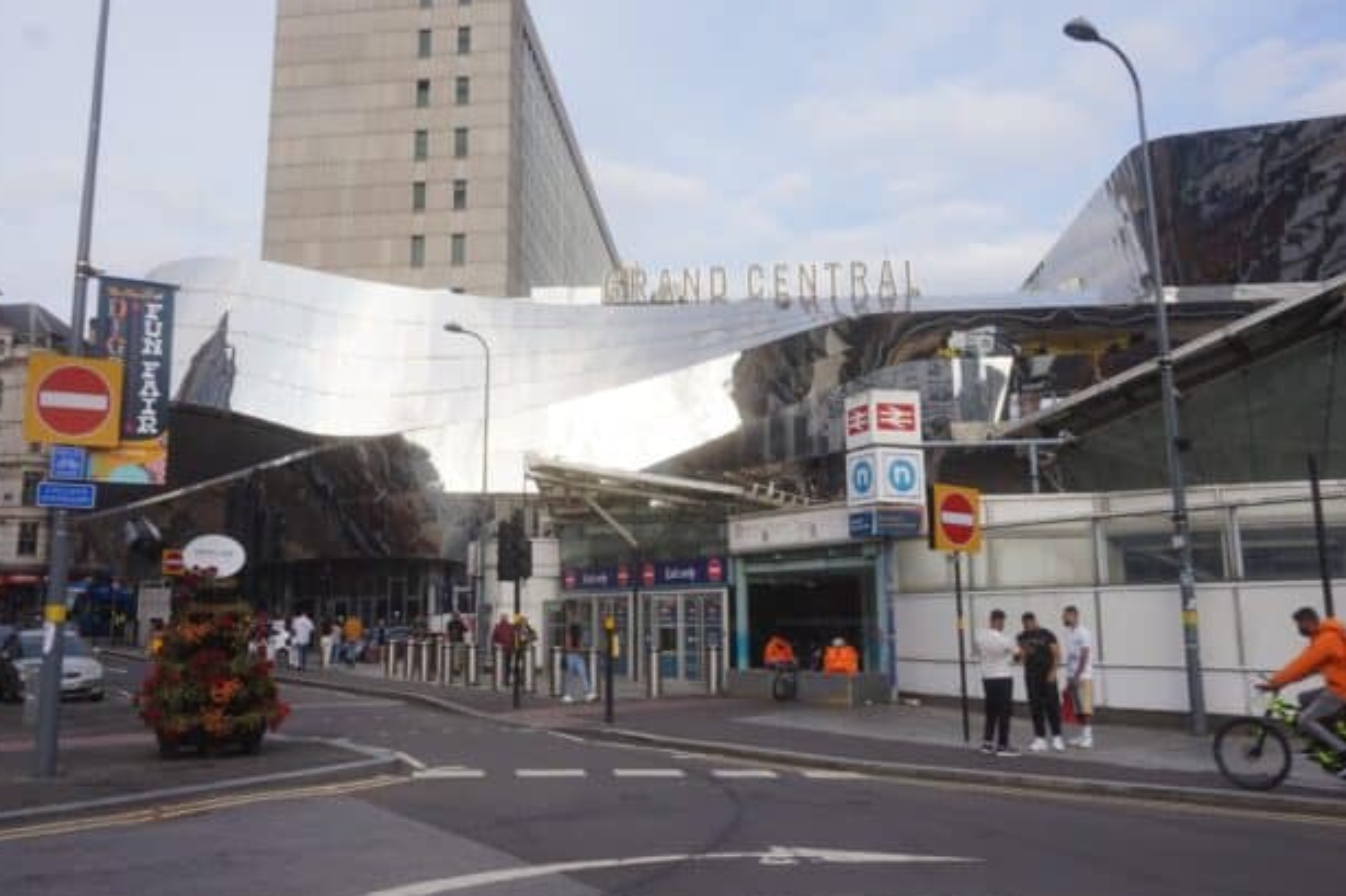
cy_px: 400
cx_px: 583
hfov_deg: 61.7
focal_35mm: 30
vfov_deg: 43.5
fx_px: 1121
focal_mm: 16
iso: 100
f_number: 11
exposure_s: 1/80
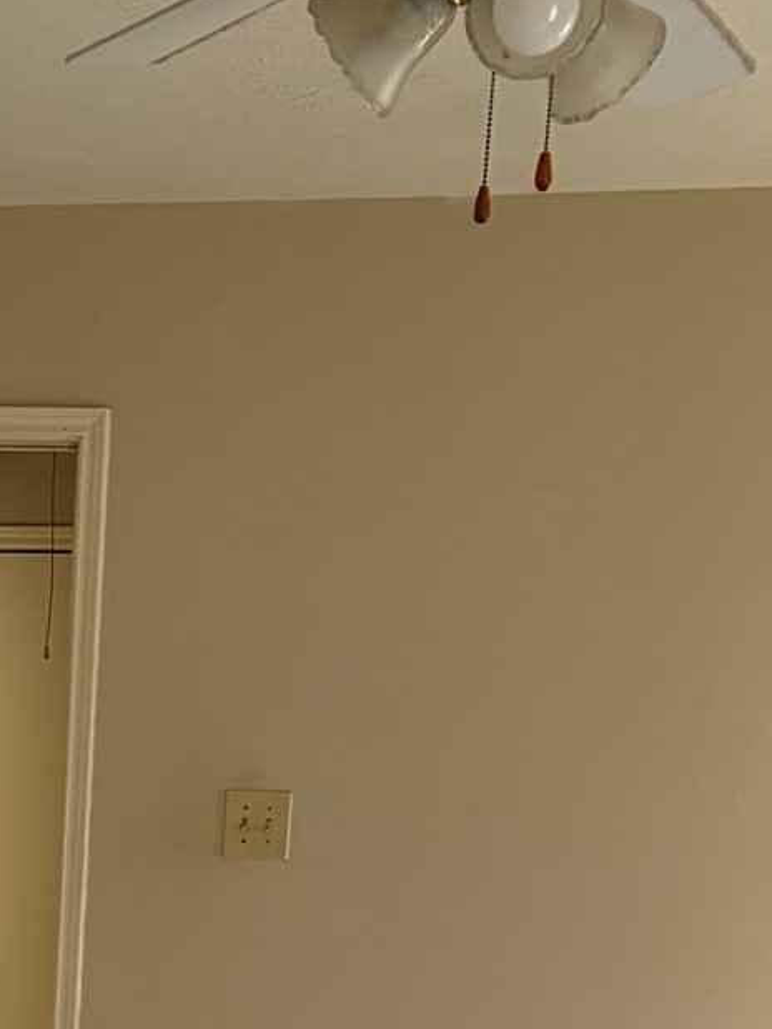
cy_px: 1508
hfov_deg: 16.8
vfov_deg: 19.9
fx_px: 2558
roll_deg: -2.9
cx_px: 13
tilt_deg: -14.6
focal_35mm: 86
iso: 125
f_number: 1.6
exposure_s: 1/109
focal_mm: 5.96
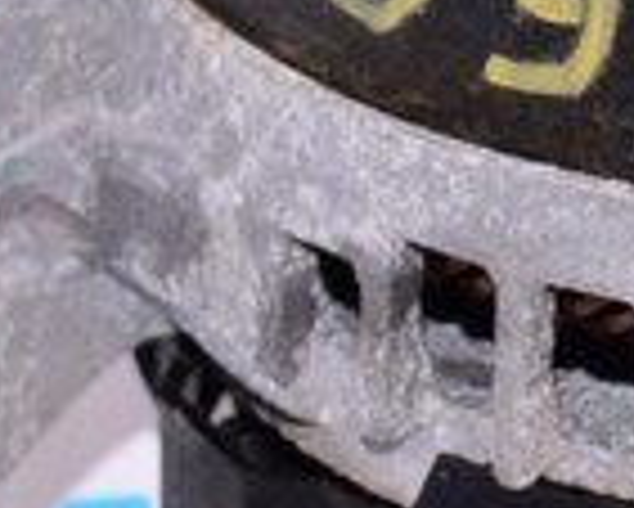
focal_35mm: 295
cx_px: 805
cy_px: -106
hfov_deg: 6.5
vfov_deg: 5.2
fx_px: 5547
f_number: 8
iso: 1600
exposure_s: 1/125
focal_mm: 29
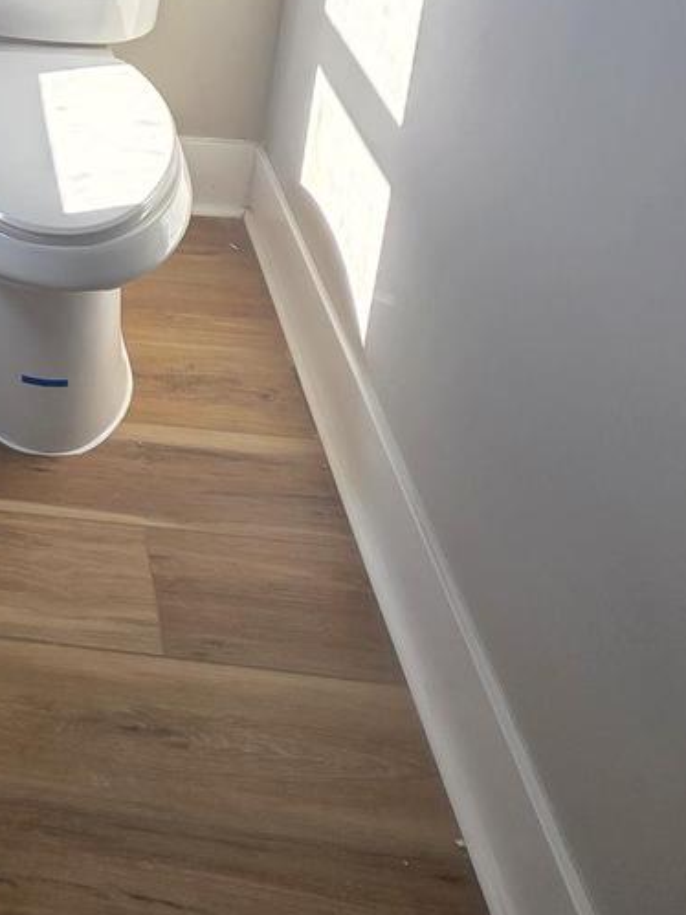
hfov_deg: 29.3
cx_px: -196
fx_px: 1057
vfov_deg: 37.4
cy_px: -141
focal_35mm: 40
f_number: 1.9
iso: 40
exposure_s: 1/376
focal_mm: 2.2
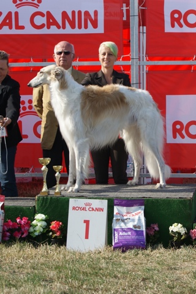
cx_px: 98
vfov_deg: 27.0
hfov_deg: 18.2
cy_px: 147
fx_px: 612
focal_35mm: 75
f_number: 8
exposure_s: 1/160
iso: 100
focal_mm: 50
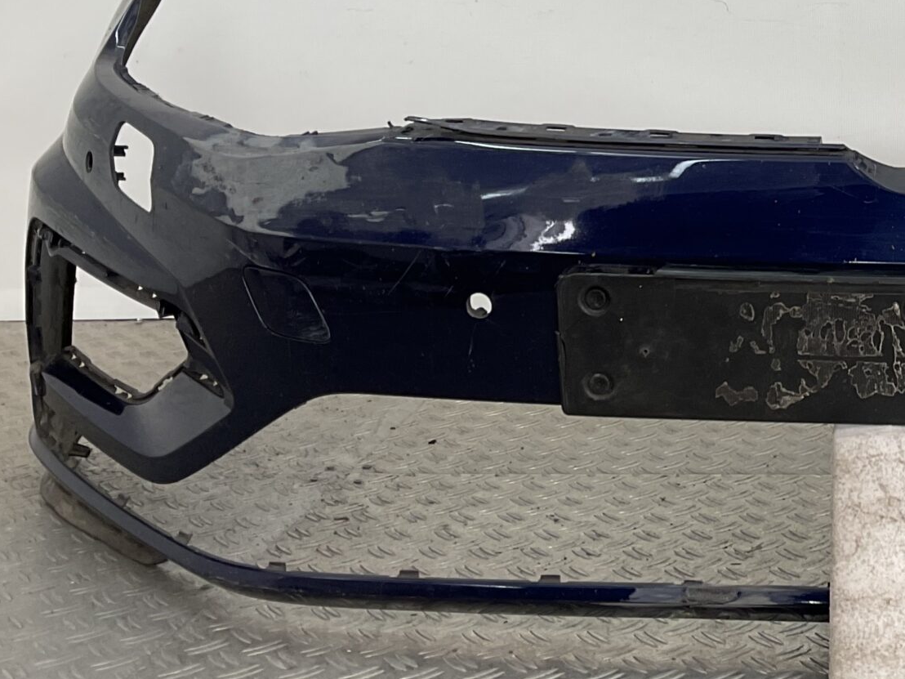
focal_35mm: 67
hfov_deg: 26.9
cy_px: 114
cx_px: 964
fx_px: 1752
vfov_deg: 21.6
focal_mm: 3
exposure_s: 1/209
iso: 16
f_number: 1.8
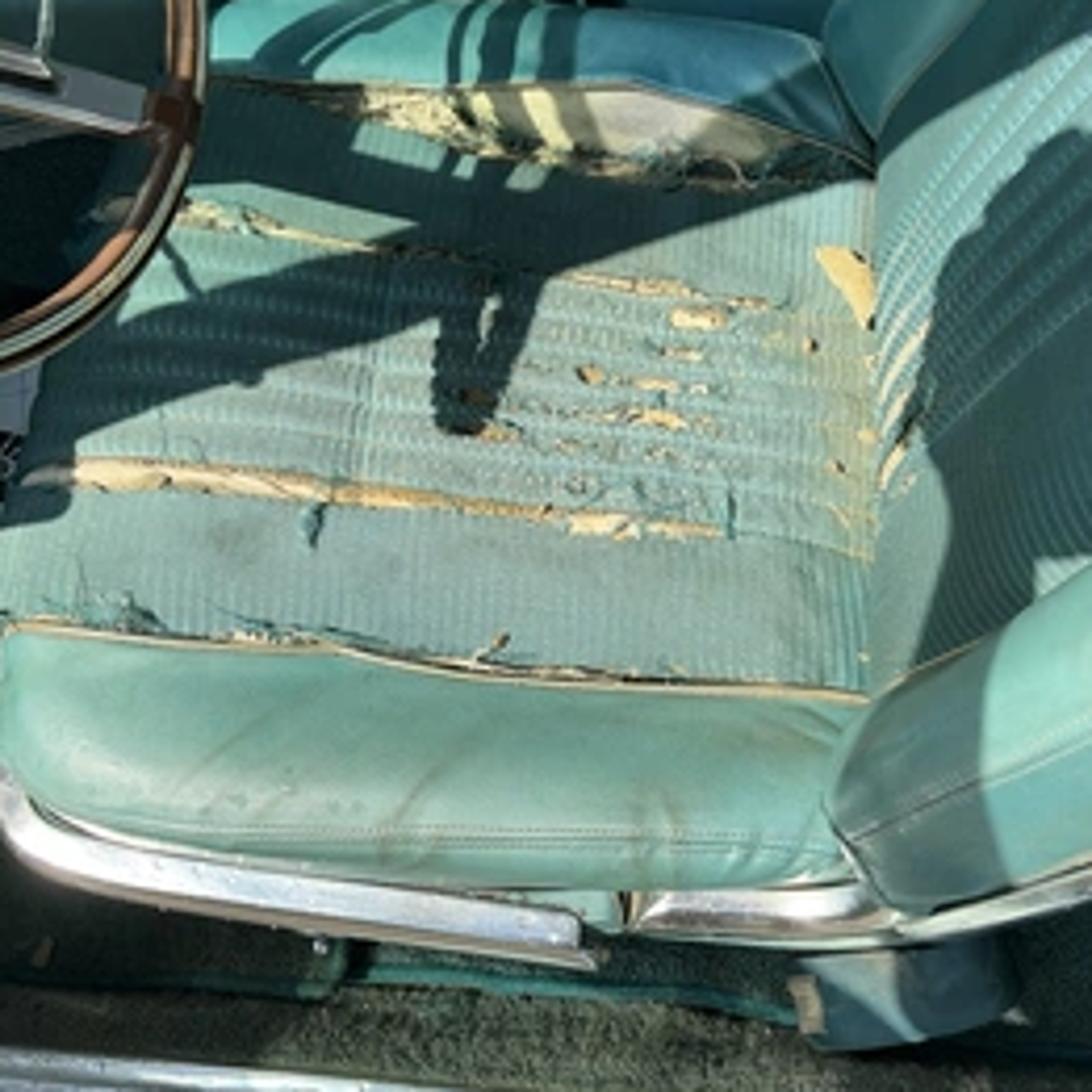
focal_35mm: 38
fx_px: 1356
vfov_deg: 43.8
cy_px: 498
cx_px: 544
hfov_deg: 43.9
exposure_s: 1/1076
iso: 25
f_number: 1.8
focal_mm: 3
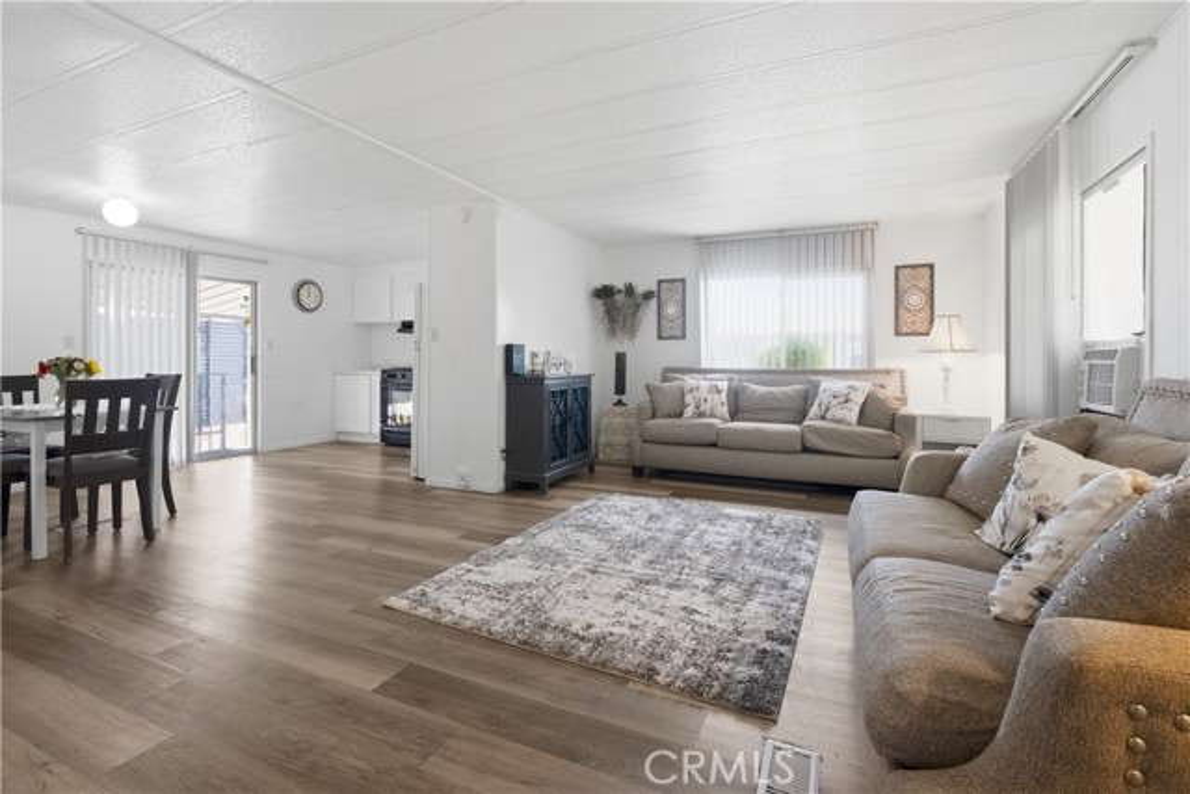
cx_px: 595
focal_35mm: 15
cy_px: 397
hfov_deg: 100.4
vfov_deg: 77.4
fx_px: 496
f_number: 6.3
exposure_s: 1/500
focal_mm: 10
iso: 2500
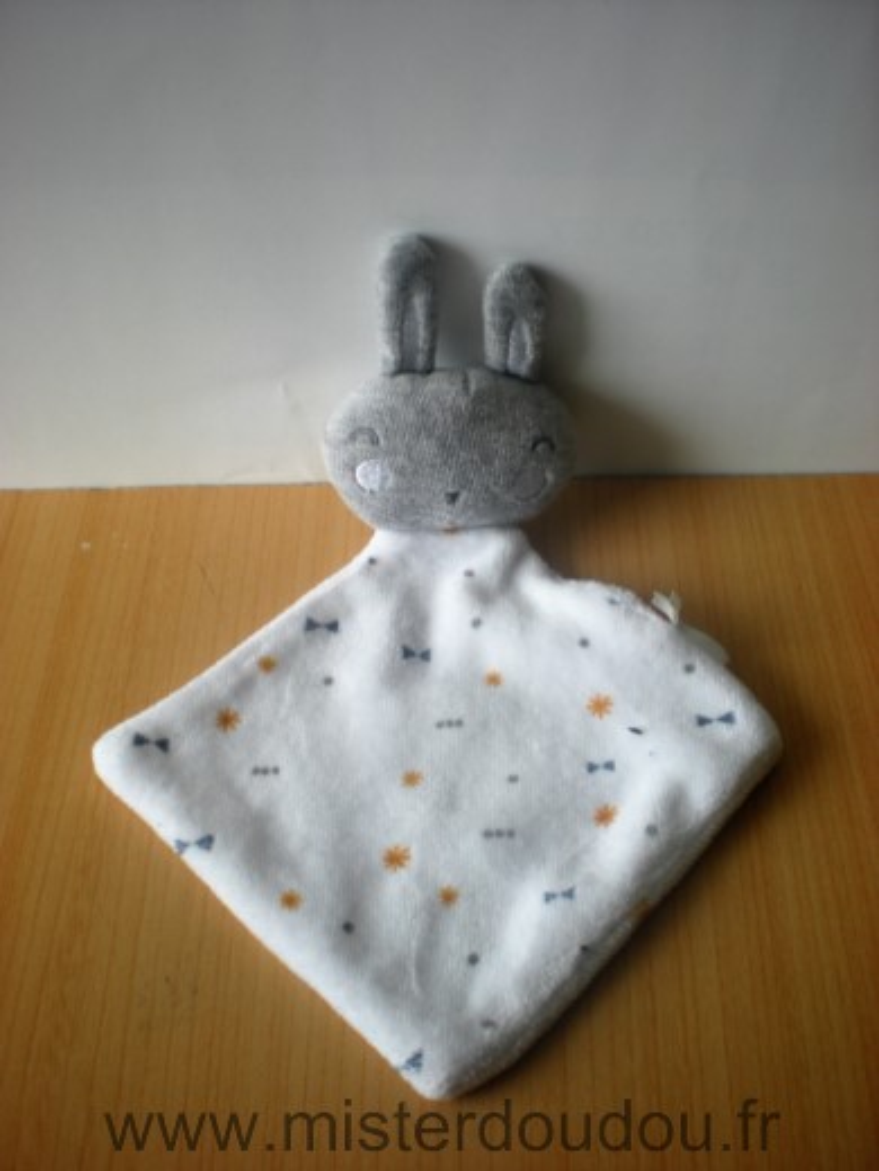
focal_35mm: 38
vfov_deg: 49.0
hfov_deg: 37.7
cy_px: 586
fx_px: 1287
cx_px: 440
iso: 64
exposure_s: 1/107
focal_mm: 6.3
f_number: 3.1
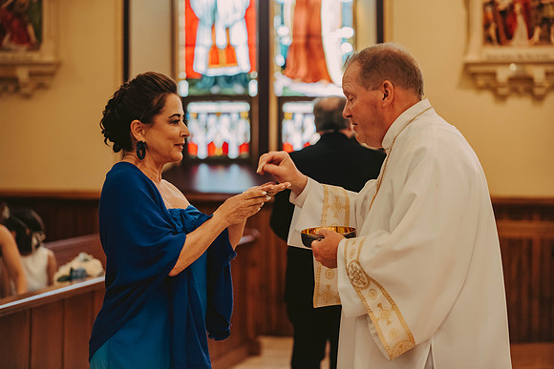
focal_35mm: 102
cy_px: 184
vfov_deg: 13.4
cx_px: 277
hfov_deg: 20.0
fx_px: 1570
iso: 1600
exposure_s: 1/80
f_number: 2.8
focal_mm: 102
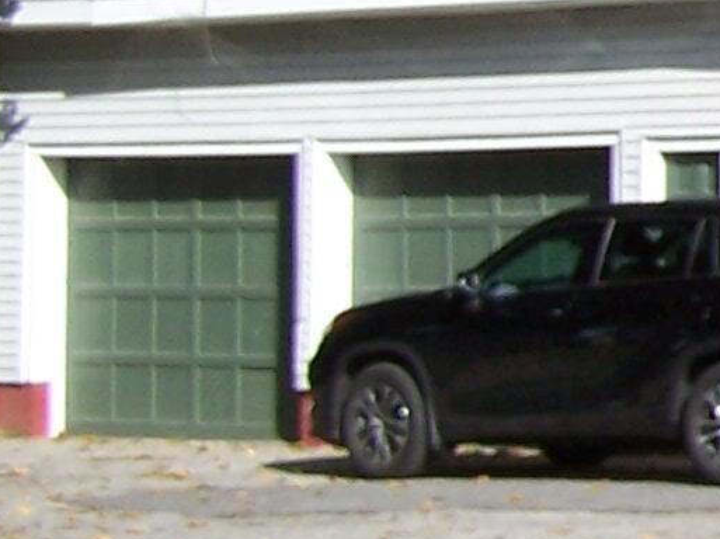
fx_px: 3970
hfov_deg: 9.3
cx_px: 1704
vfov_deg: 7.7
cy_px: 27
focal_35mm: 191
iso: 80
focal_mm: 6.3
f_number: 4
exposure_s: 1/750
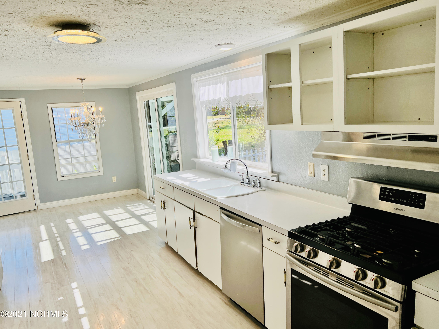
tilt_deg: -8.3
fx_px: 330
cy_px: 164
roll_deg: +0.4
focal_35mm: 26
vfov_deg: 53.1
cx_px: 220
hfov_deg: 67.3
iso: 50
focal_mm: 5.7
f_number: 1.5
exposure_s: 1/646
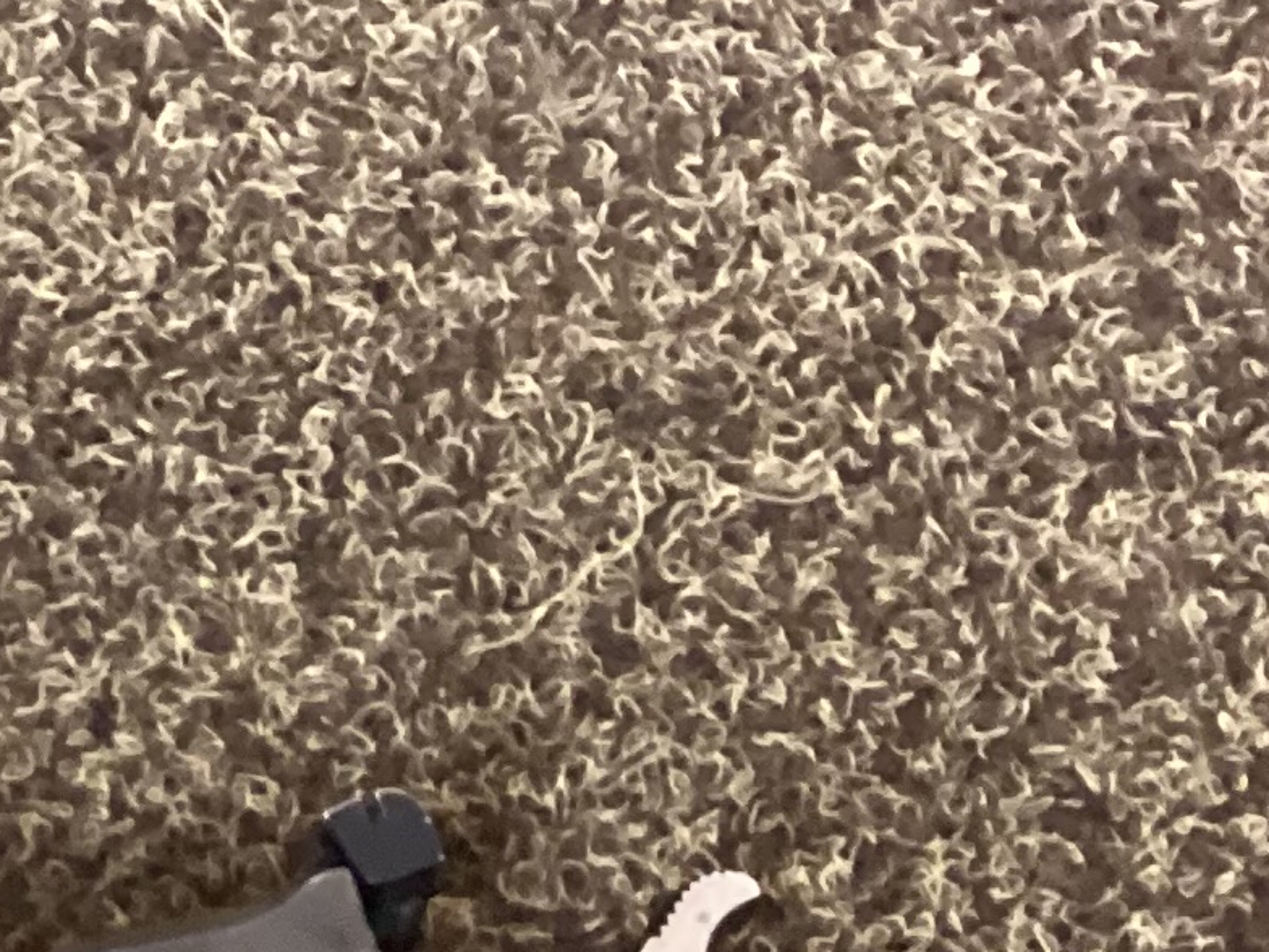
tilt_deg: -75.0
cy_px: 1836
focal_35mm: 129
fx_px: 4729
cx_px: -304
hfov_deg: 14.7
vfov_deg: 10.6
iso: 500
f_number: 2.4
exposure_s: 1/30
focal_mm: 3.3
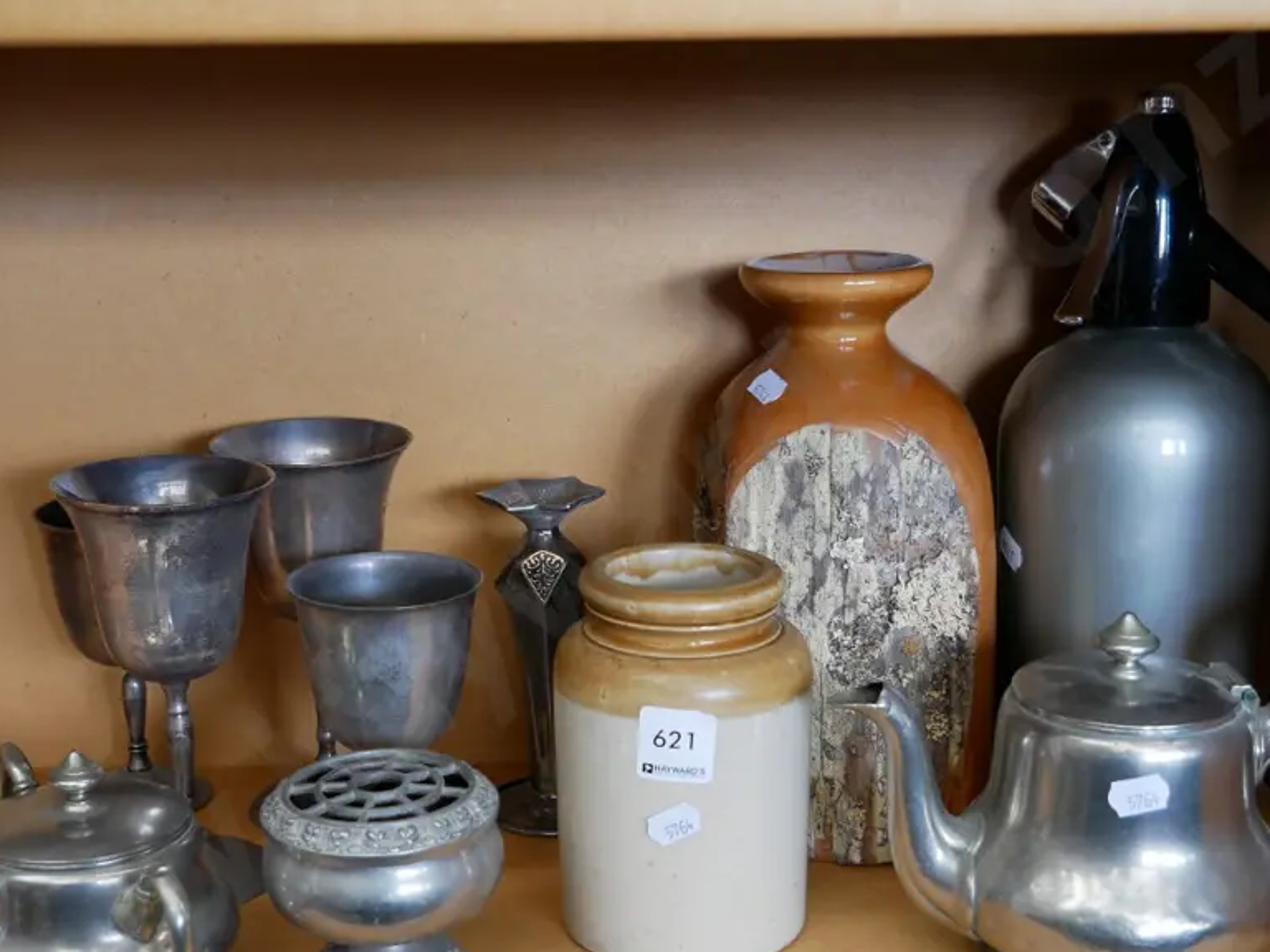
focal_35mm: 48
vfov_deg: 30.2
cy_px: 562
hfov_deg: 39.6
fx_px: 1761
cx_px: 599
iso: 1250
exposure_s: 1/60
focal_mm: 18
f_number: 3.9
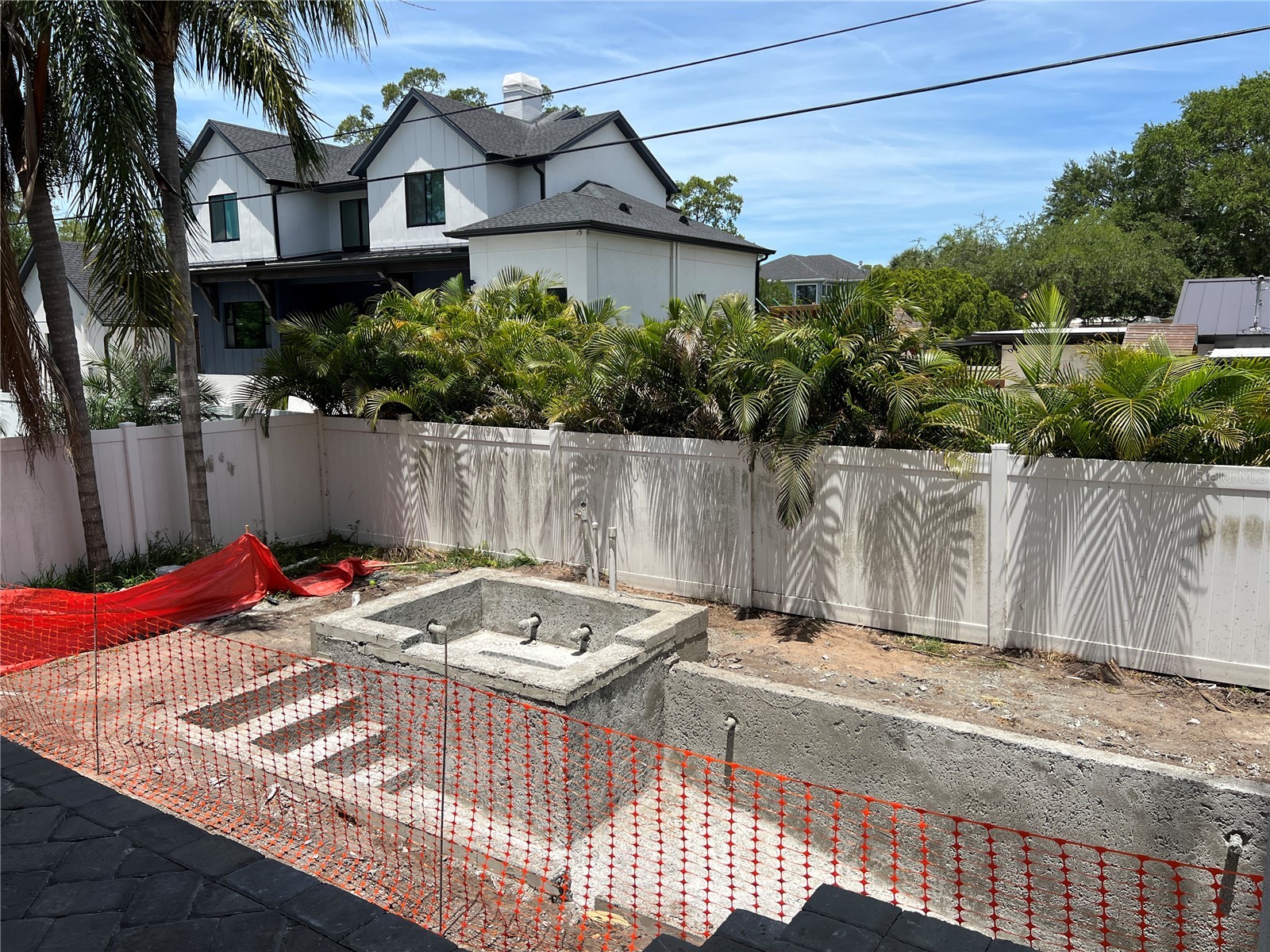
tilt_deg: -8.6
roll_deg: +0.1
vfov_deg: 53.1
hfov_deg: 67.3
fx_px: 954
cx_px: 635
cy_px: 476
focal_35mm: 26
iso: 50
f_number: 1.5
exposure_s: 1/3704
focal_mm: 5.7
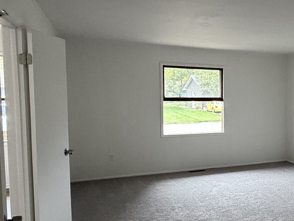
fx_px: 348
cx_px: 311
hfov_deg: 39.0
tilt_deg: -3.8
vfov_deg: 35.1
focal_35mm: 41
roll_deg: +0.1
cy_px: 121
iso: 250
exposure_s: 1/60
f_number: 2.2
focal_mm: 2.22
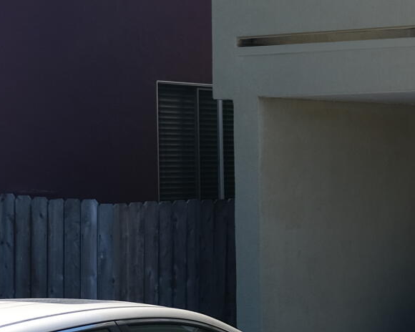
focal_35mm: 131
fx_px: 1609
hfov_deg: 13.3
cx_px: 735
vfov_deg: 11.8
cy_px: 126
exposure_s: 1/600
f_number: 2.8
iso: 160
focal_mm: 18
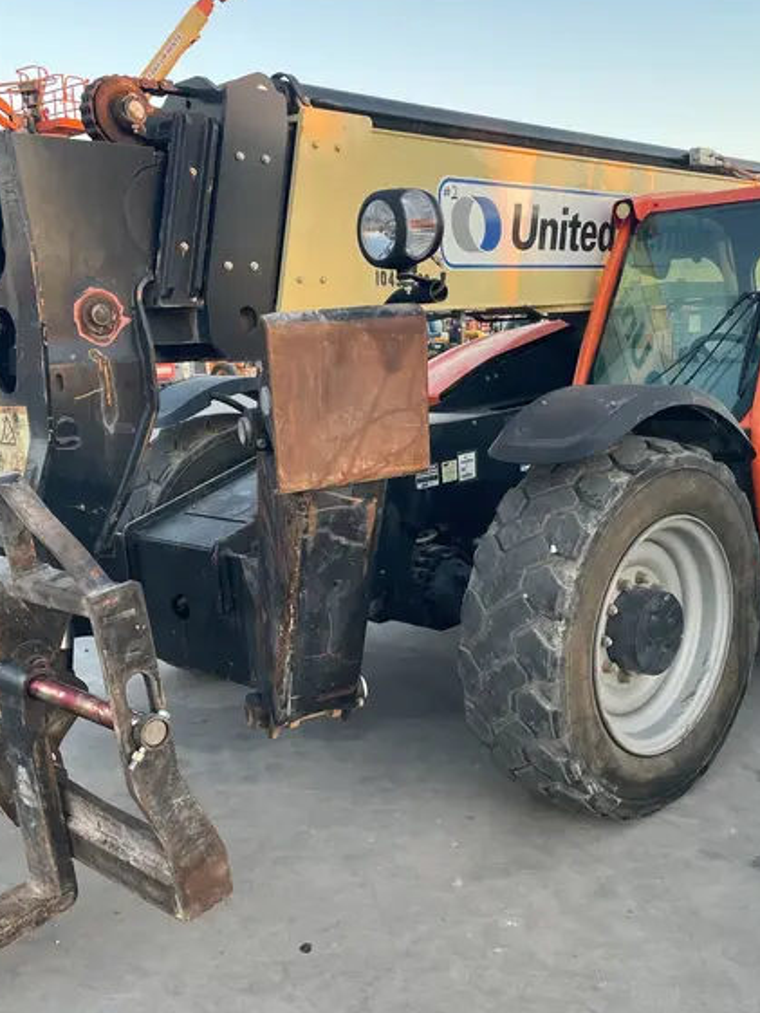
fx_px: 995
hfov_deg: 41.8
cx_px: 412
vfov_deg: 53.9
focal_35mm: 34
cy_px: 548
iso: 64
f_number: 1.6
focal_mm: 4.2
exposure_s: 1/121
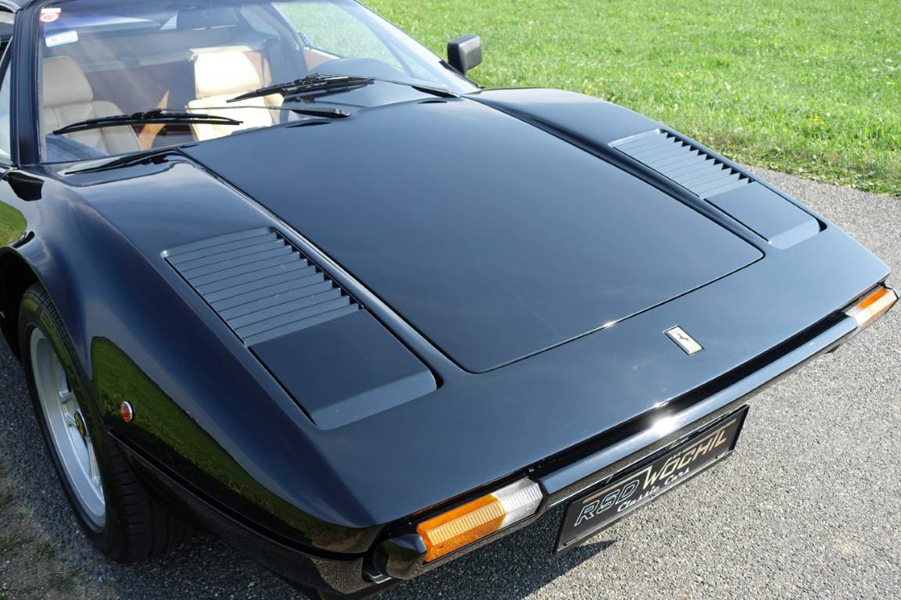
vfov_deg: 35.9
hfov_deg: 51.9
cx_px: 450
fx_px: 926
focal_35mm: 37
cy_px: 300
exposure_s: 1/400
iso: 125
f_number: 4
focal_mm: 13.72
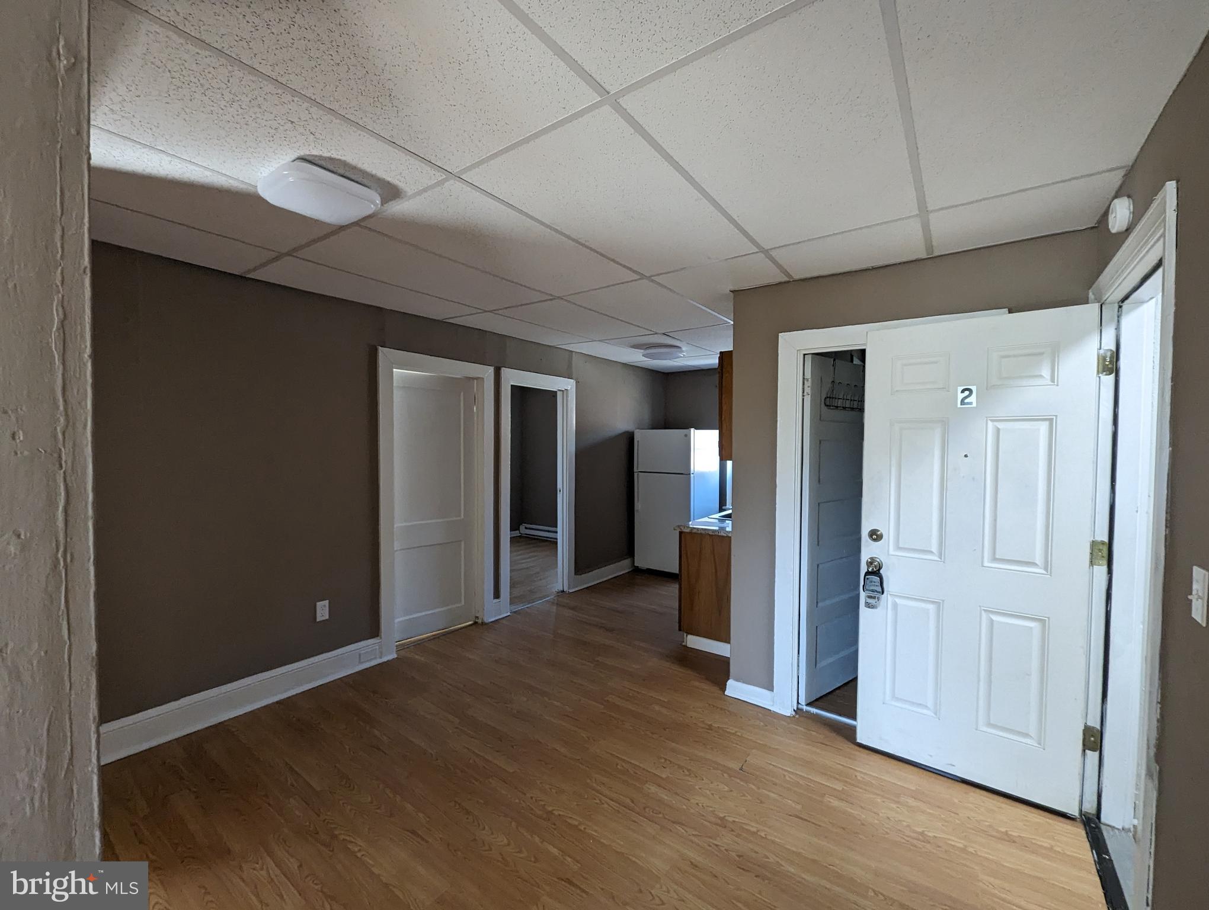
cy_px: 455
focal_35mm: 13
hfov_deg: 106.1
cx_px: 604
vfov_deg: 90.1
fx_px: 455
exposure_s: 1/108
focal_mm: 1.95
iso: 283
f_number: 2.2
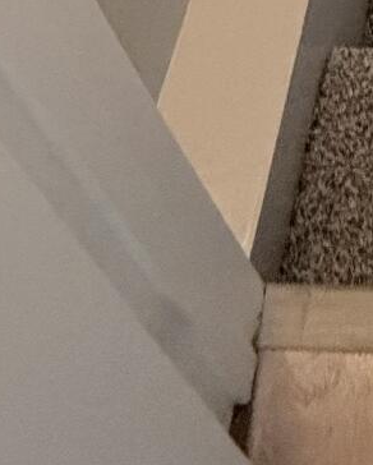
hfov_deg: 17.8
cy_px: -791
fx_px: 1033
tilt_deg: -30.4
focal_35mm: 75
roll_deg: +1.1
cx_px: 598
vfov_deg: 13.1
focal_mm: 2.22
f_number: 2.2
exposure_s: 1/60
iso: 400
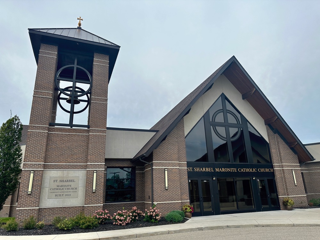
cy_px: 120
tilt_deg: +16.7
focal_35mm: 24
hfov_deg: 71.6
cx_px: 160
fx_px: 222
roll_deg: +2.0
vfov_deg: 56.8
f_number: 1.78
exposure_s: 1/4545
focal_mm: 6.86
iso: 80
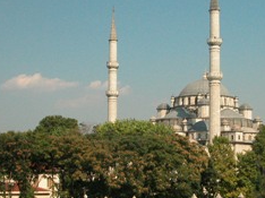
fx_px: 589
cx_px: 178
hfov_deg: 25.2
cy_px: 122
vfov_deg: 19.1
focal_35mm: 77
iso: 400
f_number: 7.4
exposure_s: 1/1366
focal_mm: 11.4
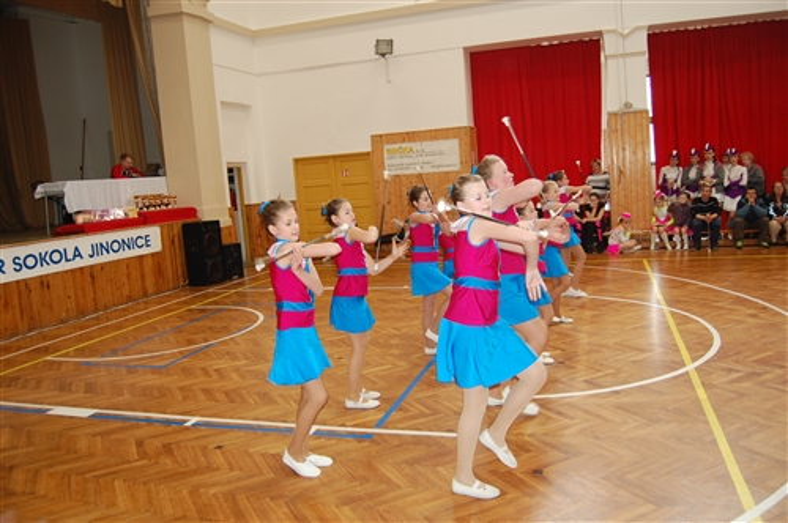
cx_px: 394
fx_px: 623
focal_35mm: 28
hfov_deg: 64.6
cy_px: 262
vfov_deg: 45.6
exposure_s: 1/60
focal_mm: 19
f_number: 3.5
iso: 400
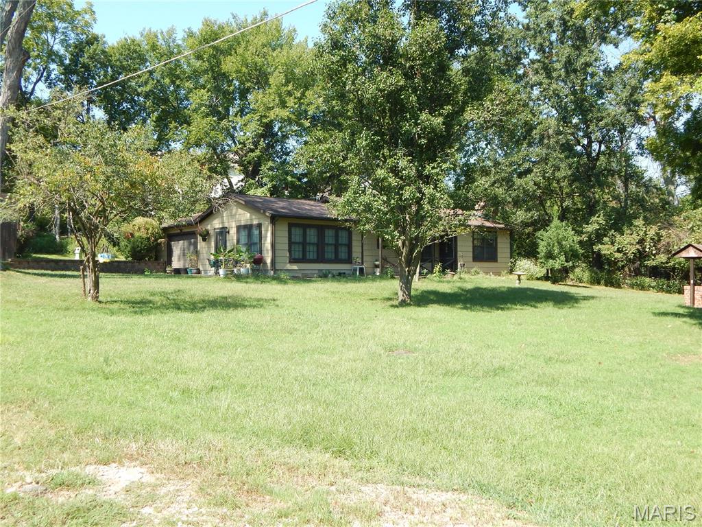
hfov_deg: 58.4
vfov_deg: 45.4
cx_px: 351
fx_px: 629
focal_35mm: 31
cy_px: 264
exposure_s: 1/400
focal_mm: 5.6
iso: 125
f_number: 3.2
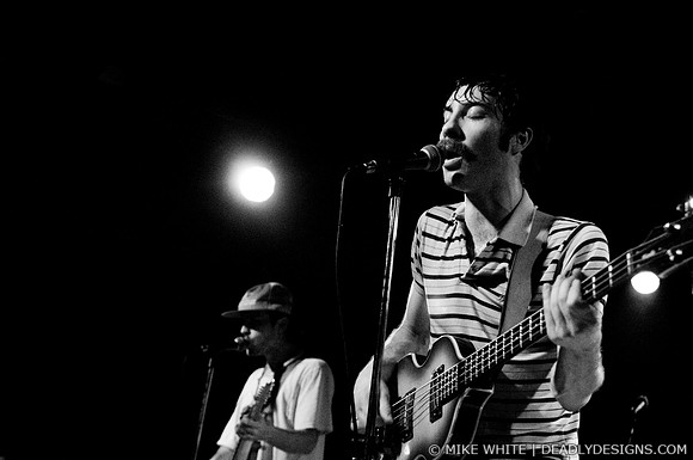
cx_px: 346
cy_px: 230
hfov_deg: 37.9
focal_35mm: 52
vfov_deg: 25.7
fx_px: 1009
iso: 1250
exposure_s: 1/100
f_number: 2.8
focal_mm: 35
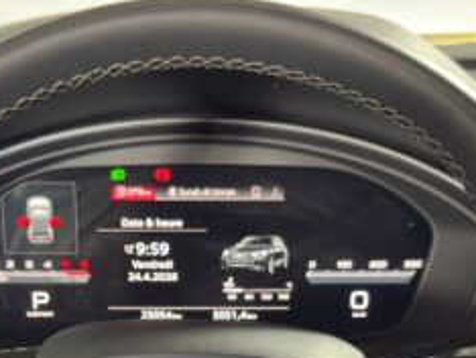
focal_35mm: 82
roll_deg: +0.4
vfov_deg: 17.5
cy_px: 387
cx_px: 218
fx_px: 1129
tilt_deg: -21.5
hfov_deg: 23.8
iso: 400
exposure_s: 1/18
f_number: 1.6
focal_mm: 5.96
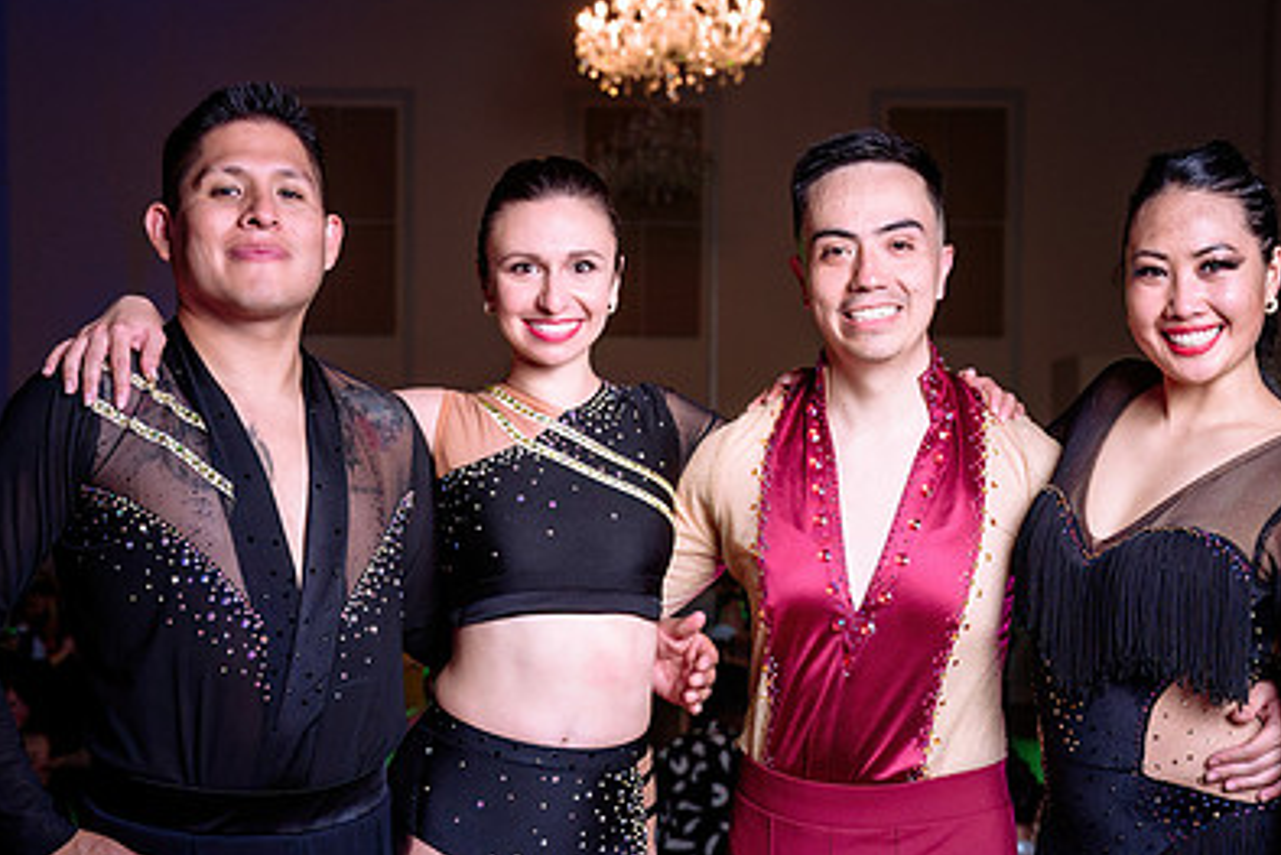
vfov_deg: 21.5
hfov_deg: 31.9
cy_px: 563
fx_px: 2242
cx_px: 575
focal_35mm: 63
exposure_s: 1/100
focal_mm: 38
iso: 500
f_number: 4.5
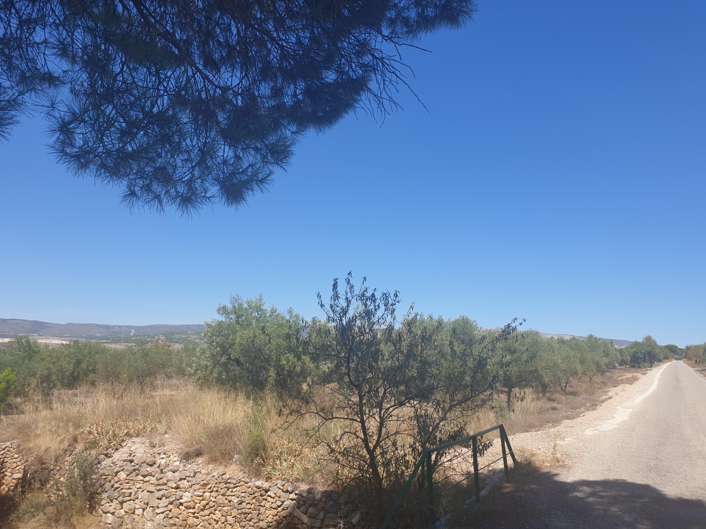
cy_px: 264
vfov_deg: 53.1
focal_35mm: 26
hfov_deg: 67.3
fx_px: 530
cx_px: 353
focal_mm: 4.3
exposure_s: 1/1610
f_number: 2.4
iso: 50
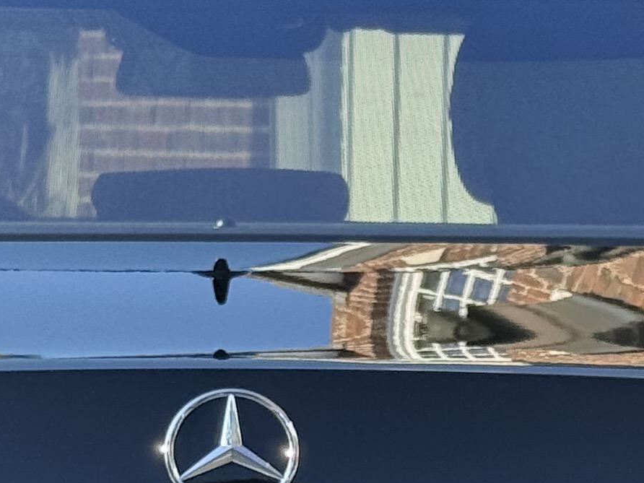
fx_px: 4037
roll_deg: -0.7
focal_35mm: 217
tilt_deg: -8.6
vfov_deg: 6.7
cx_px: 297
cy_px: 751
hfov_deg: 9.1
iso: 80
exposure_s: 1/1116
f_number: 1.78
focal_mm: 6.76
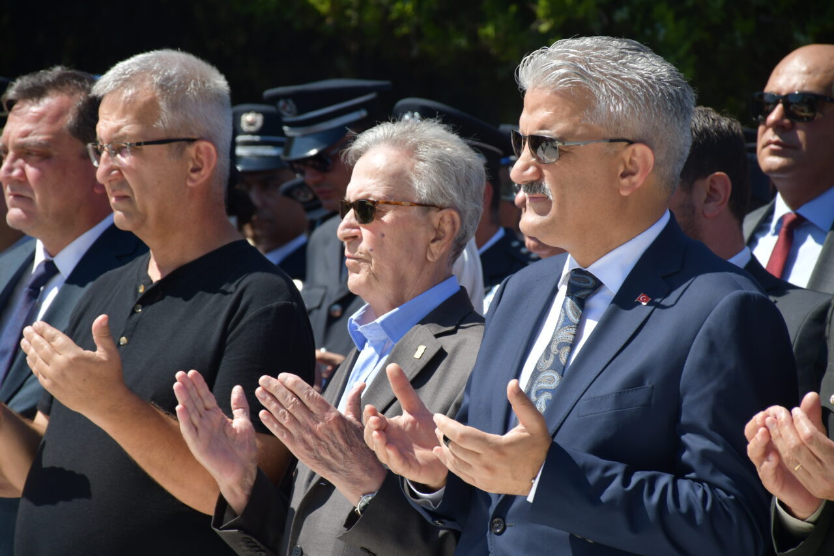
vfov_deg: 7.0
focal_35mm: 195
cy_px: 278
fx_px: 4517
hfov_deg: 10.5
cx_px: 417
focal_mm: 130
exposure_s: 1/800
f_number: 7.1
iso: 250
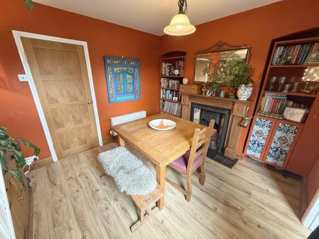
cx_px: 160
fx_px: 129
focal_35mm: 14
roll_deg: -0.2
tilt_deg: -19.9
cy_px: 120
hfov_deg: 102.1
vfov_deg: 85.7
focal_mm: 2.22
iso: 200
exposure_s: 1/50
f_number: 2.2
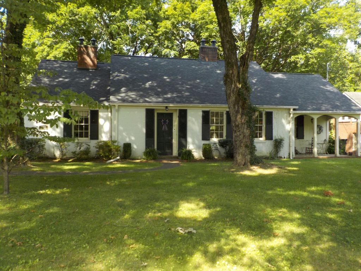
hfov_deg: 60.0
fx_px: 313
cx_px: 180
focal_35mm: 30
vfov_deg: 46.8
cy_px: 136
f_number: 3.3
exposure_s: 1/160
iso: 125
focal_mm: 4.1
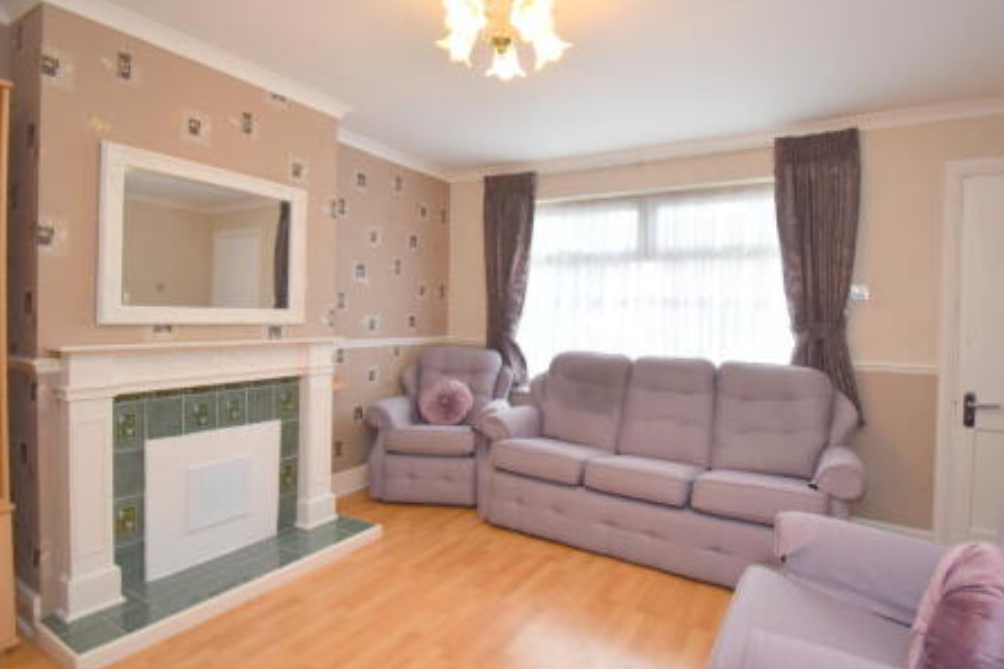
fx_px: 446
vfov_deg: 73.7
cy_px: 325
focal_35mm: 16
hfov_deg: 96.7
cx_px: 527
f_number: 4.8
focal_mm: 10
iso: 400
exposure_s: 1/90
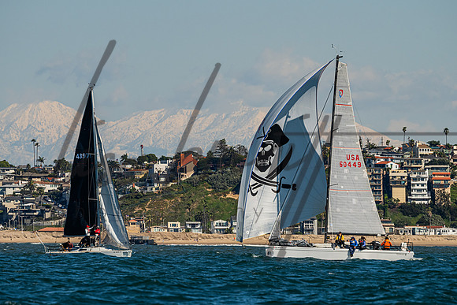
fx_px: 5520
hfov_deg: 4.7
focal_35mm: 435
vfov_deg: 3.2
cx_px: 235
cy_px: 170
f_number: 9
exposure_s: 1/2000
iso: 400
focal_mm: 330
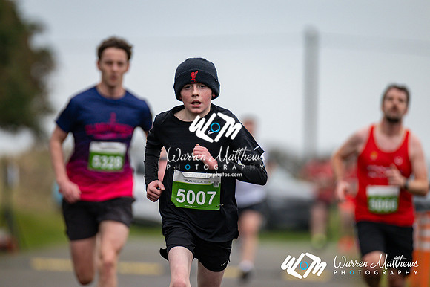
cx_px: 215
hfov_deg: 4.6
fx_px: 5372
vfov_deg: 3.1
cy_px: 144
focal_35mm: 450
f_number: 2.8
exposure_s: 1/1600
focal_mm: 300
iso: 250
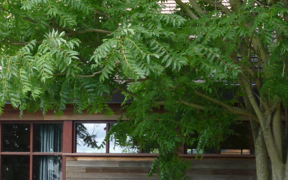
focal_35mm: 90
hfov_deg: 23.0
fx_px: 706
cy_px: 181
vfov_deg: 14.3
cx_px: 164
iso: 100
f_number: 3.4
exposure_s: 1/125
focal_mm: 5.6
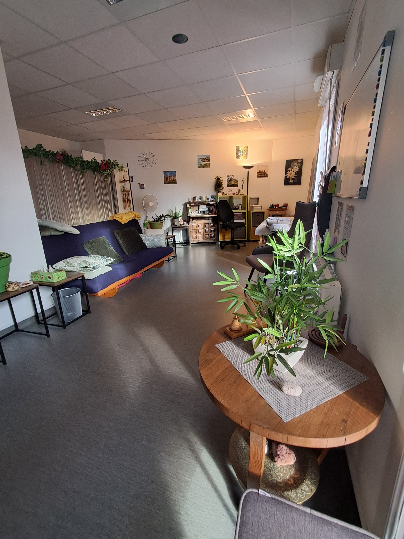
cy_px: 270
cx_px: 202
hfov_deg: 78.1
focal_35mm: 16
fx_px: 249
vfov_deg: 94.5
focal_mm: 1.64
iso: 160
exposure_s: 1/50
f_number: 2.2
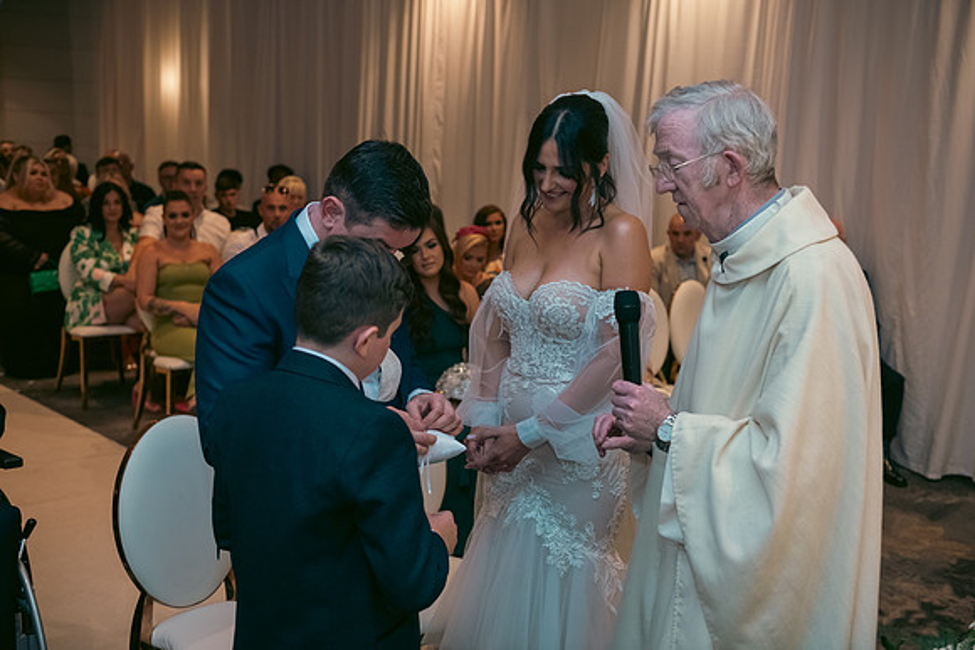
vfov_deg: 33.4
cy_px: 325
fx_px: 1084
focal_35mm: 40
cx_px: 488
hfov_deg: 48.4
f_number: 3.5
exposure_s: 1/160
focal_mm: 40
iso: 800
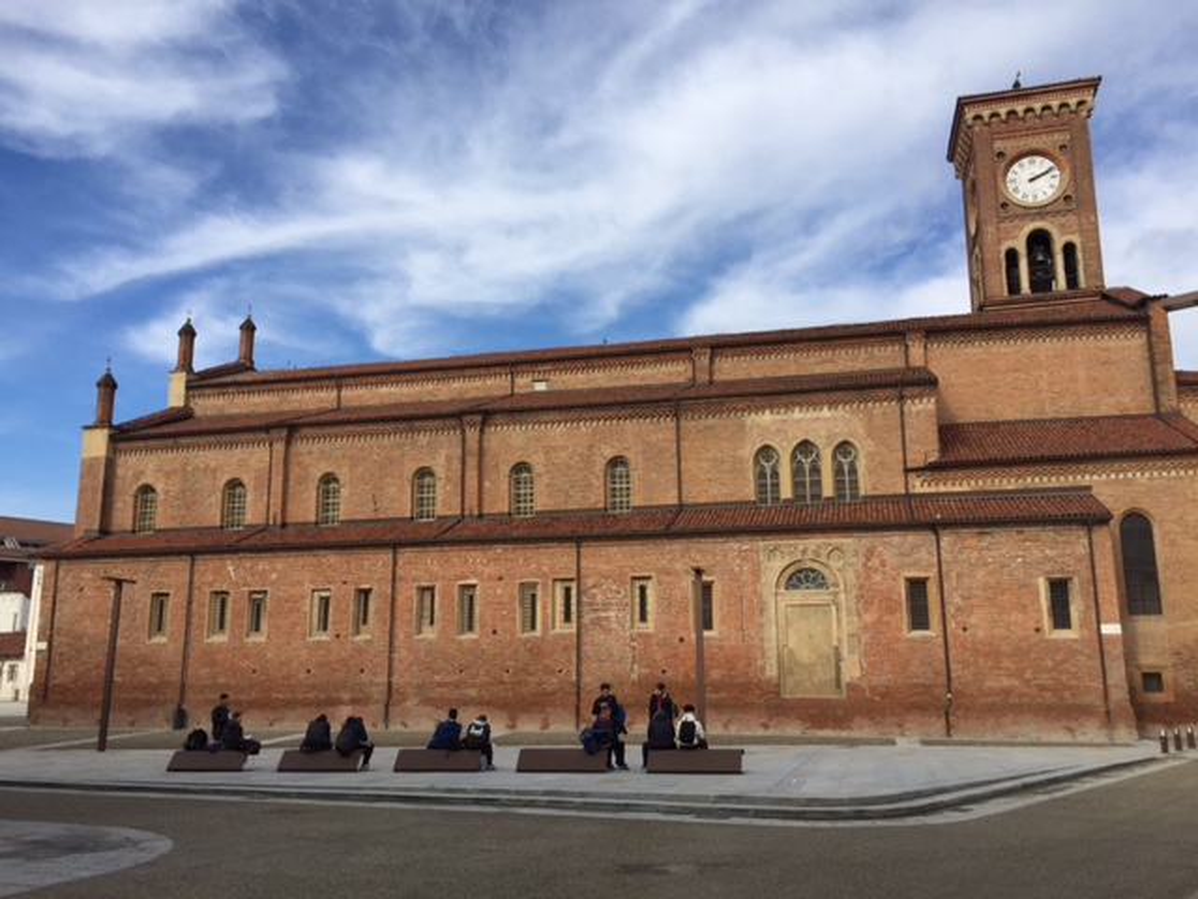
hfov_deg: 61.7
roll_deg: +1.2
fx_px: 1004
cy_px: 450
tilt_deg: +11.8
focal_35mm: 29
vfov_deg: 48.2
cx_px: 599
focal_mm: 4.15
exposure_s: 1/1883
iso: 32
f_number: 2.2
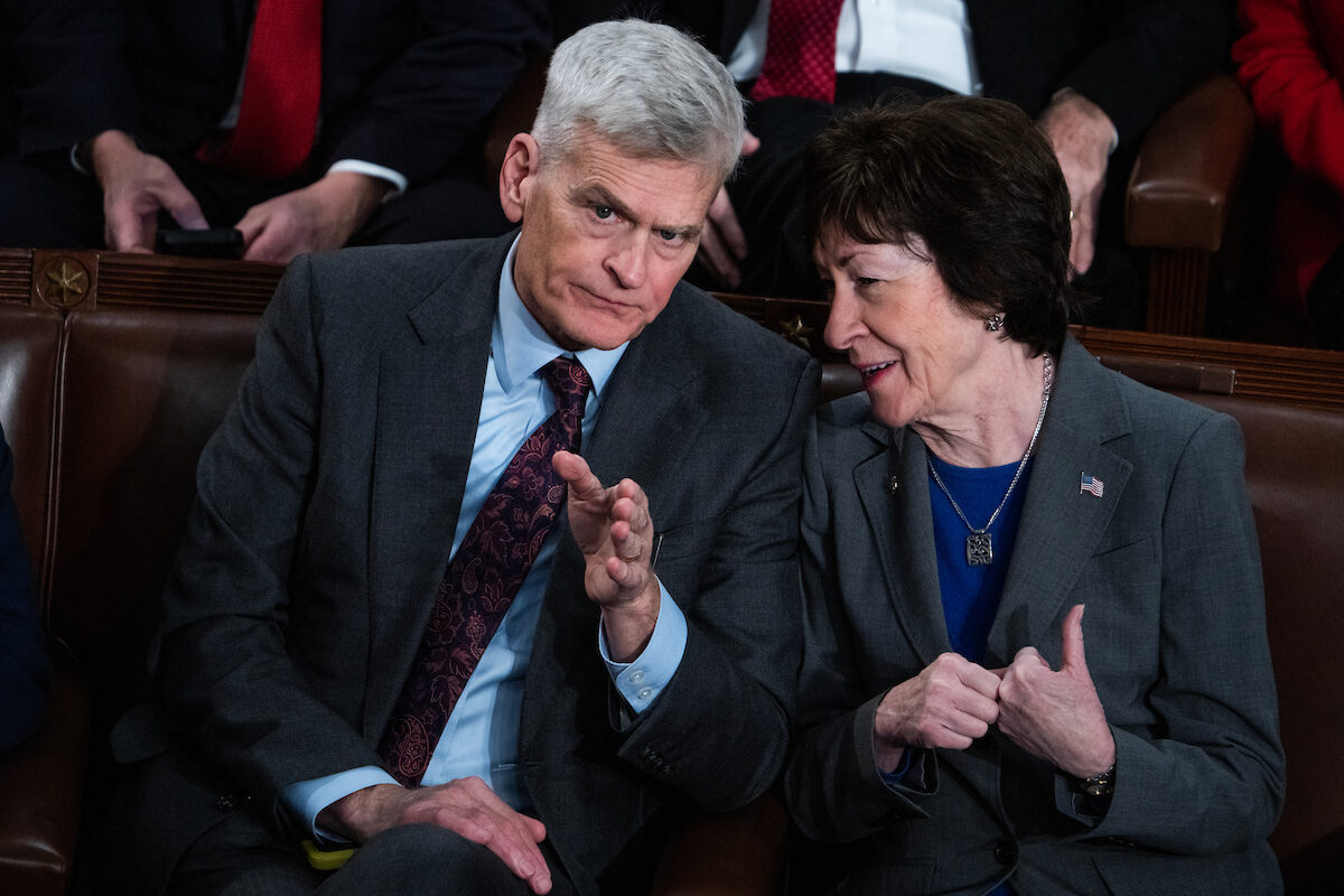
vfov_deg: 3.2
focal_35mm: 430
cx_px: 672
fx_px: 16052
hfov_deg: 4.8
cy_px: 448
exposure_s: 1/320
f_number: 6.3
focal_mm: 430
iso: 4000
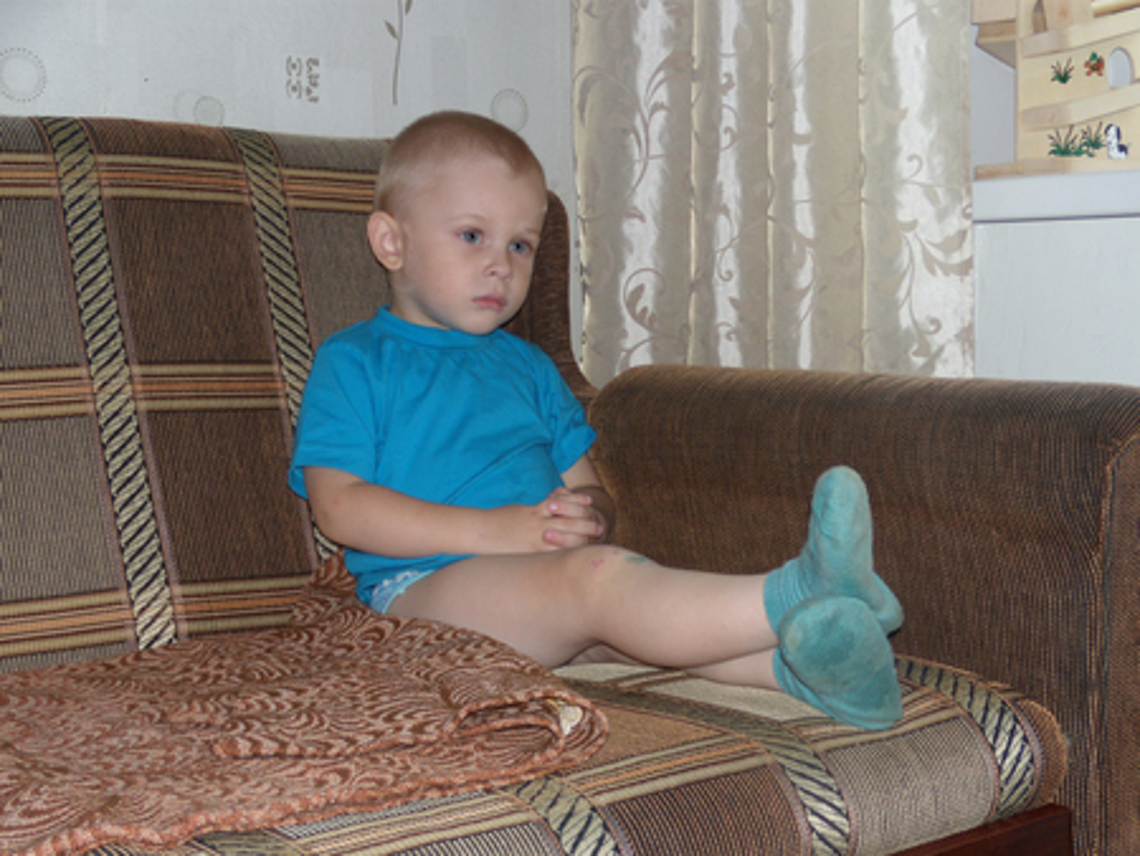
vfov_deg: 29.1
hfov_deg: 38.2
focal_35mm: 50
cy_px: 428
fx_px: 1648
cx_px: 570
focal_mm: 8.8
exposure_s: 1/30
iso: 80
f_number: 3.8
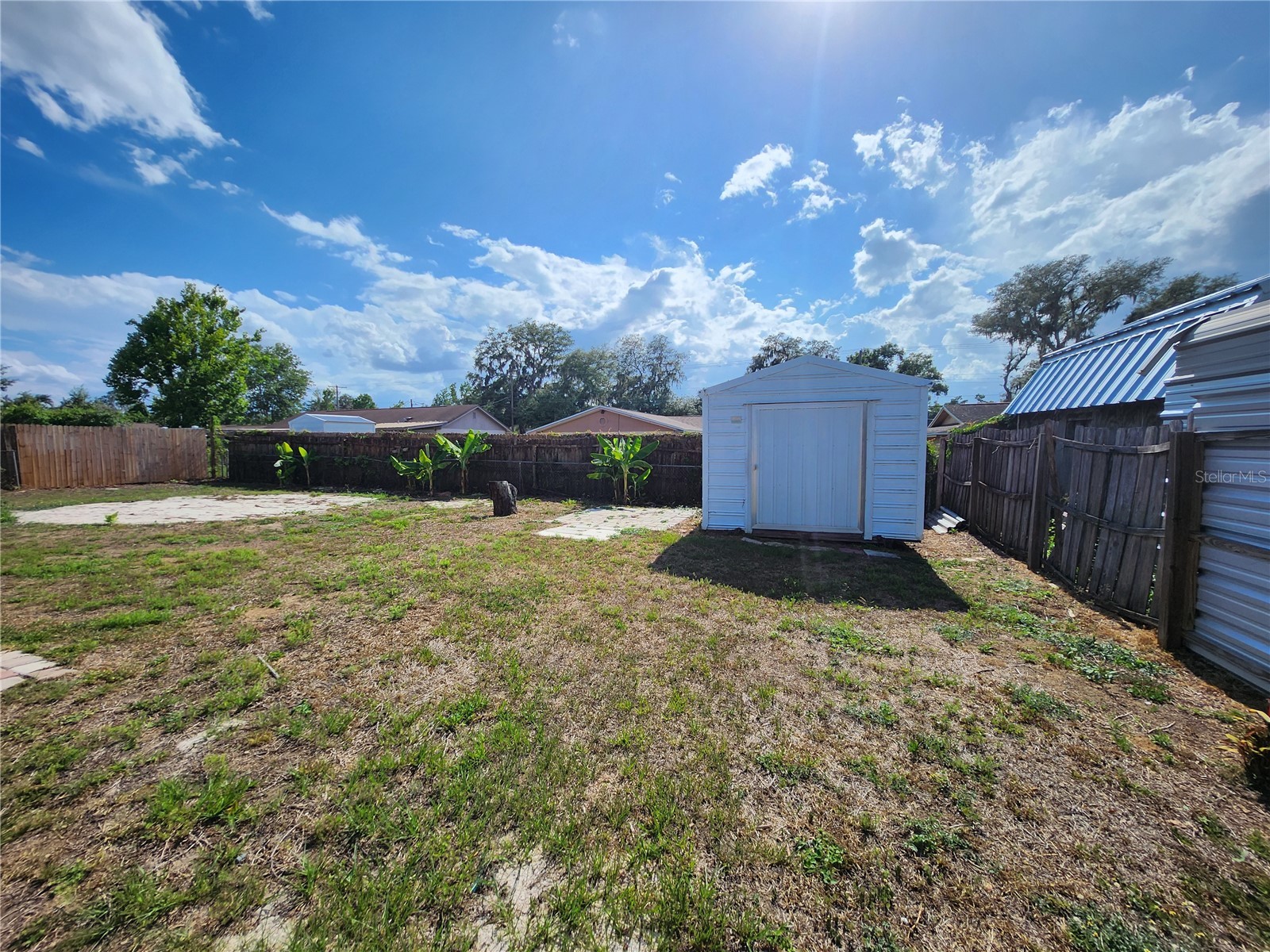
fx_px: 477
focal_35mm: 13
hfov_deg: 106.2
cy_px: 476
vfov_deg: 89.9
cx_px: 635
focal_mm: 1.74
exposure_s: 1/2287
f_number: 2.2
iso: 32
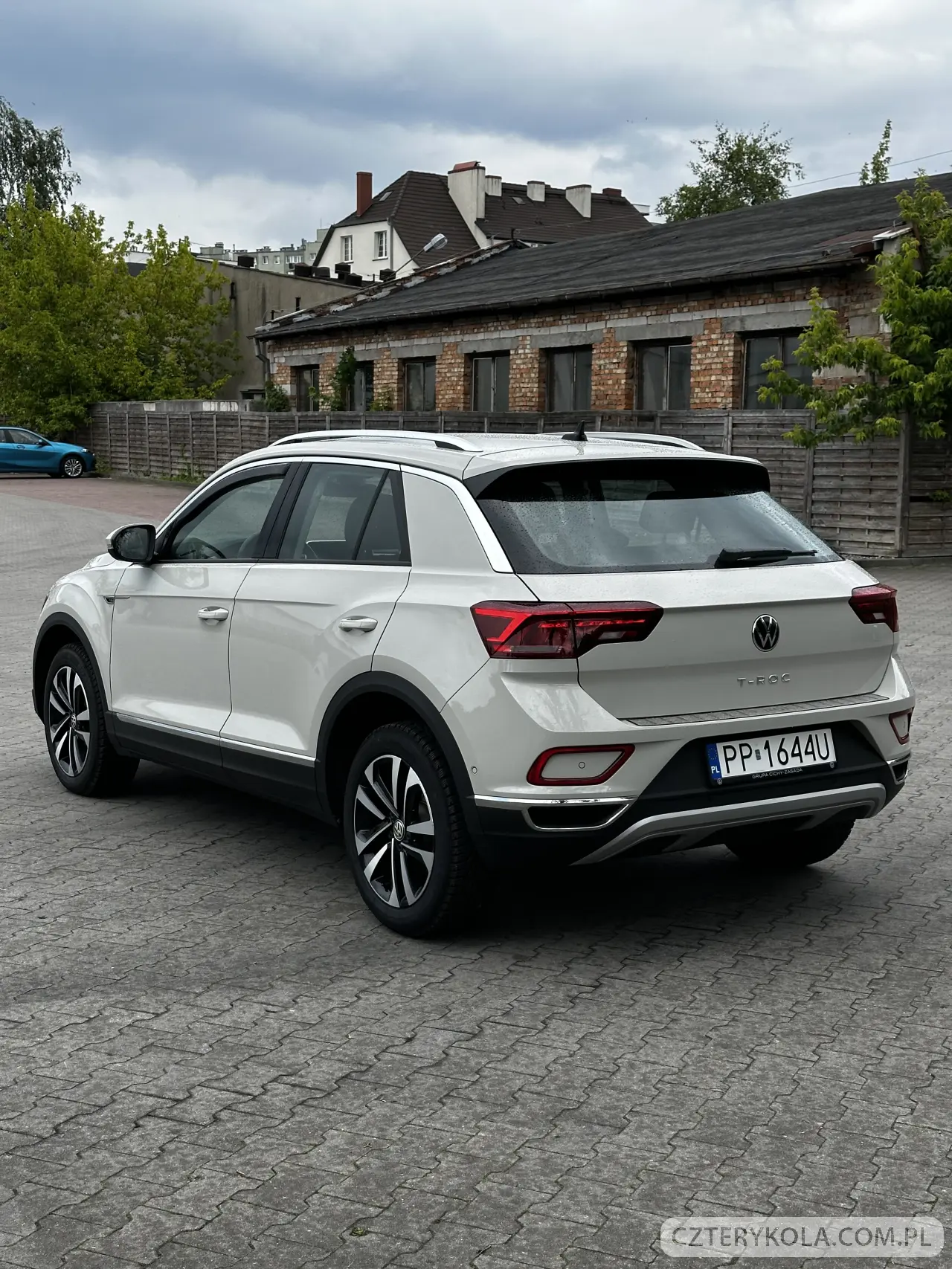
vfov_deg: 39.7
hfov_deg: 30.3
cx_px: 476
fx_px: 1760
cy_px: 634
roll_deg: -1.6
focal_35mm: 48
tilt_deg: -6.3
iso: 64
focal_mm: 6.86
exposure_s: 1/1848
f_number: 1.78
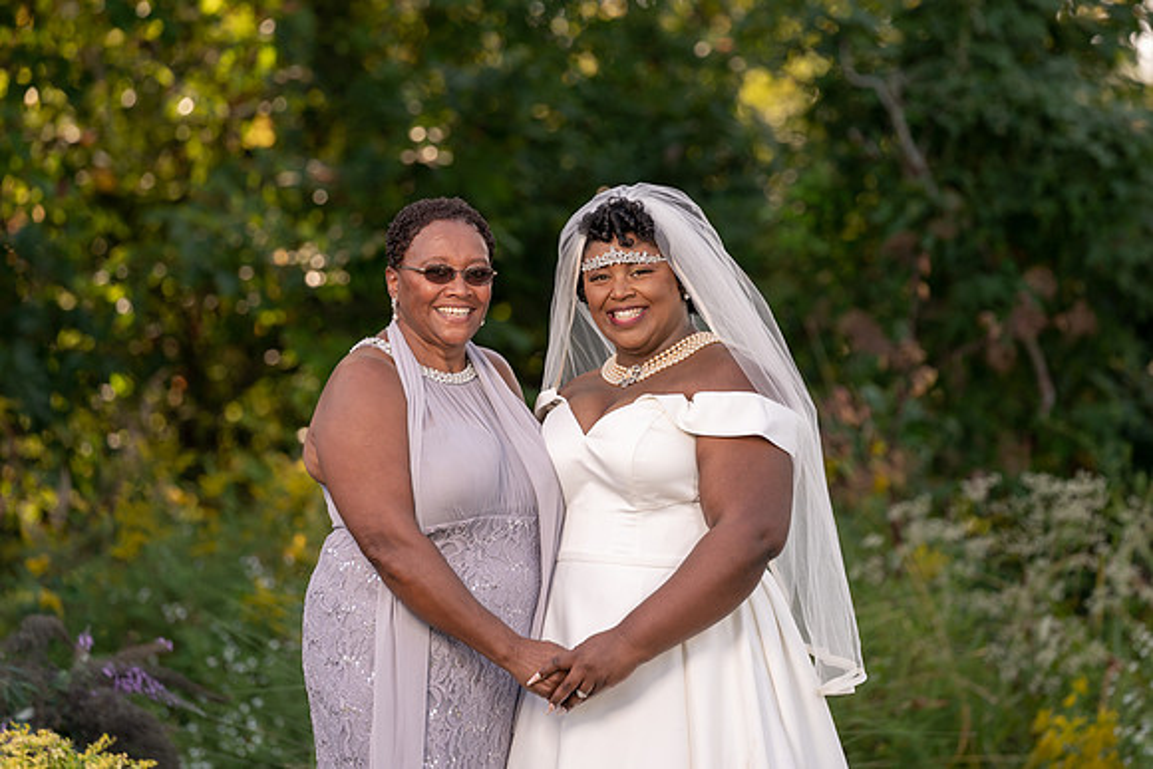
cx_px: 572
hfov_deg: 9.9
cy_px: 369
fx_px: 6625
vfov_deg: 6.6
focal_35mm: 207
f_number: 4
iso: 100
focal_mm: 198
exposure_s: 1/250
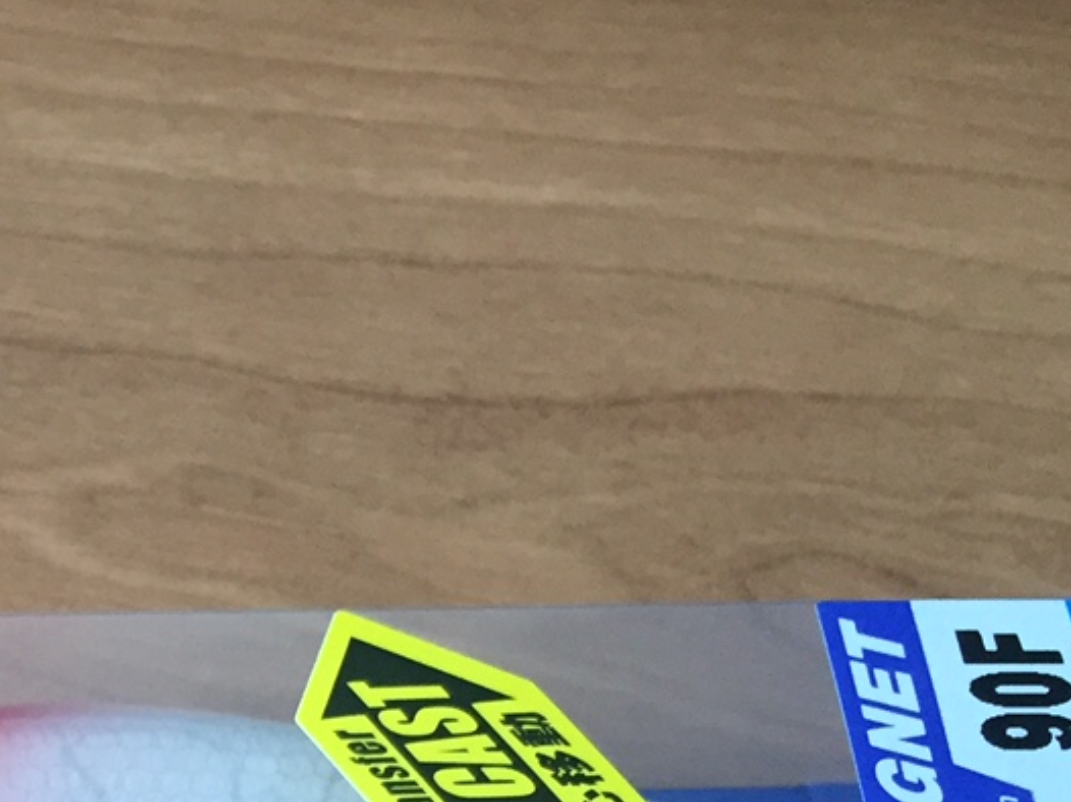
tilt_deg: -63.2
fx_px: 2783
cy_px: 1103
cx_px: -307
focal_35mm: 90
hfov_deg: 20.0
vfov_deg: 15.4
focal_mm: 4.15
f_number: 2.2
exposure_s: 1/30
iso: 100
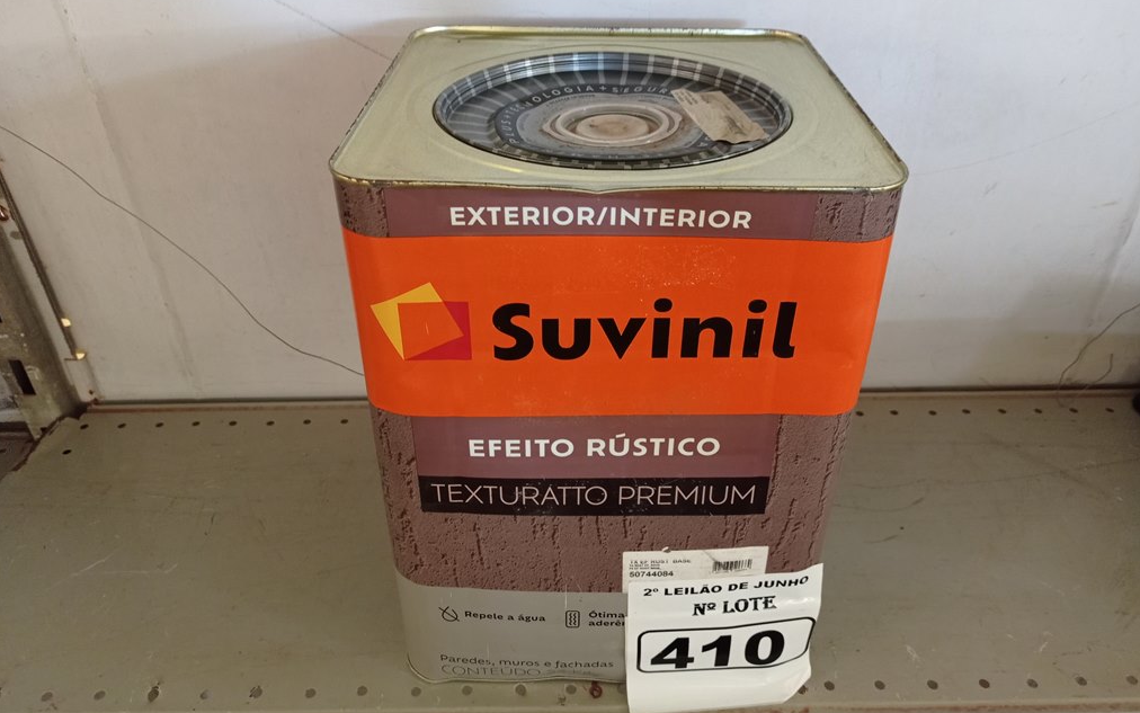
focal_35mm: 30
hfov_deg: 62.9
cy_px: 326
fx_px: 932
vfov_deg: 41.8
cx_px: 573
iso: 546
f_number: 1.79
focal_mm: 4.7
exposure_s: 1/24
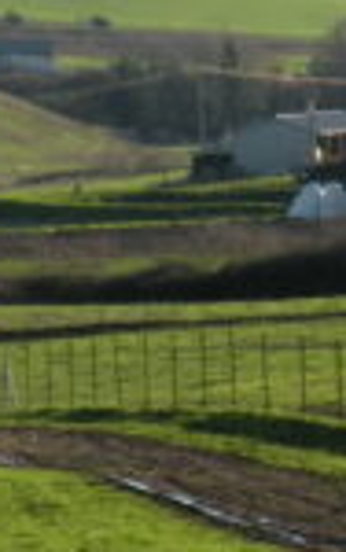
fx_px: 7017
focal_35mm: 466
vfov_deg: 4.5
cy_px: 232
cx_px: 114
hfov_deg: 2.8
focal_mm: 19.4
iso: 64
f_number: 7.1
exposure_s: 1/127
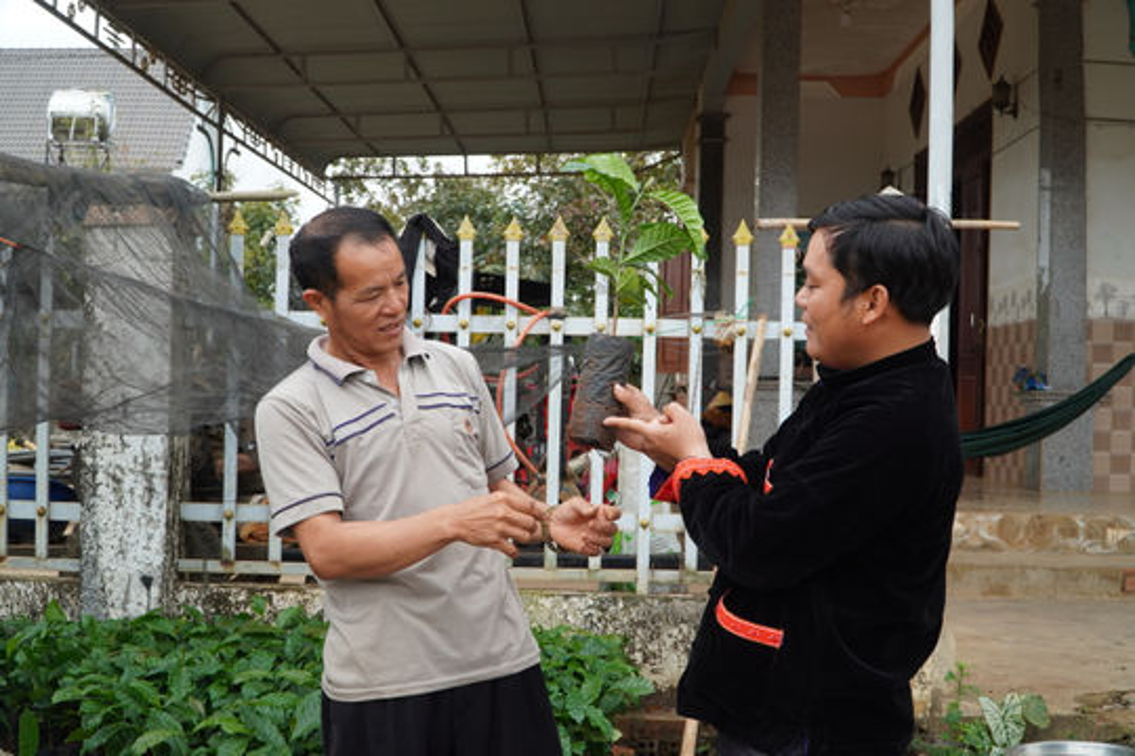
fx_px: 1229
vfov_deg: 34.2
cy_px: 378
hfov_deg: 49.6
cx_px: 568
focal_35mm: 39
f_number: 6.3
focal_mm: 26
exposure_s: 1/100
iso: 100
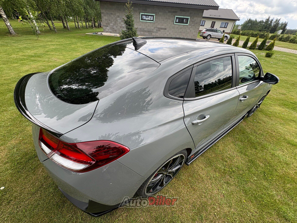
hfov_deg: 102.1
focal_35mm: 14
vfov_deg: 85.7
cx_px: 148
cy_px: 112
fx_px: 120
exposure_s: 1/386
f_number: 2.2
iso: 40
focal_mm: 2.22
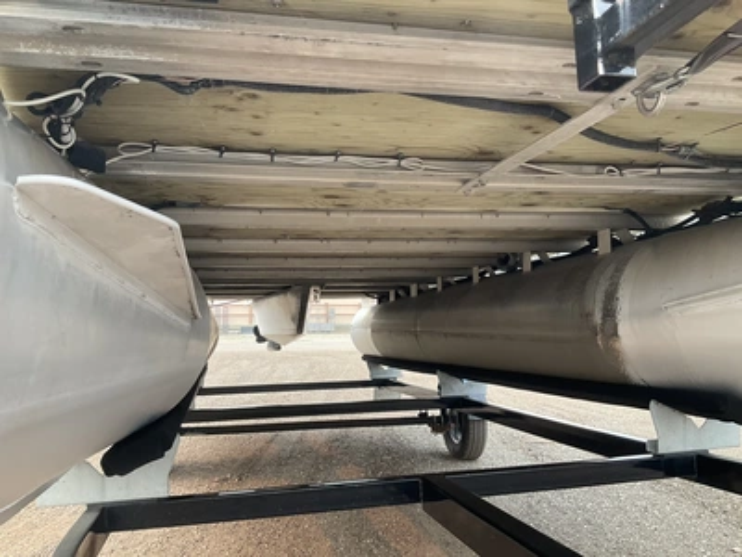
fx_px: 622
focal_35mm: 29
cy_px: 278
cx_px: 371
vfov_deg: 48.2
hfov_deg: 61.7
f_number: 1.8
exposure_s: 1/122
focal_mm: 3
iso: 40
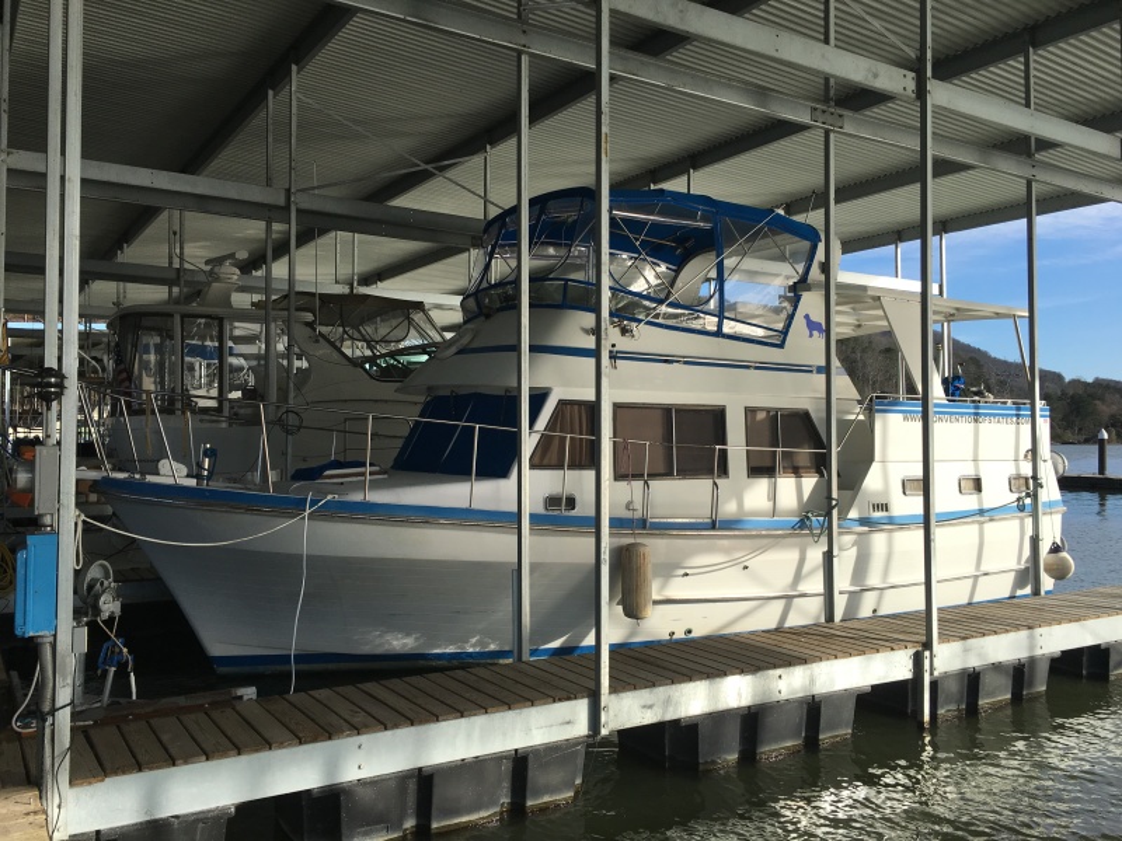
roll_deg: -0.2
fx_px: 940
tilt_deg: +2.2
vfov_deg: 48.2
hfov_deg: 61.7
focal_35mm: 29
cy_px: 420
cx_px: 561
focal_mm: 4.15
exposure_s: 1/1012
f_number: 2.2
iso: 25
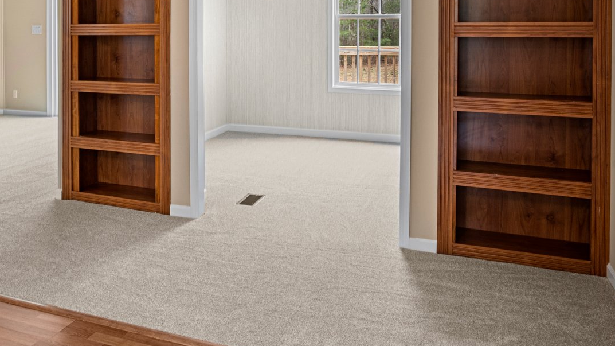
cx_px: 200
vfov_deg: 33.1
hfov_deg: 56.7
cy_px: 44
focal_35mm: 34
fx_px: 554
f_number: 11
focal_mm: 17
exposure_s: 1.6
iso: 100
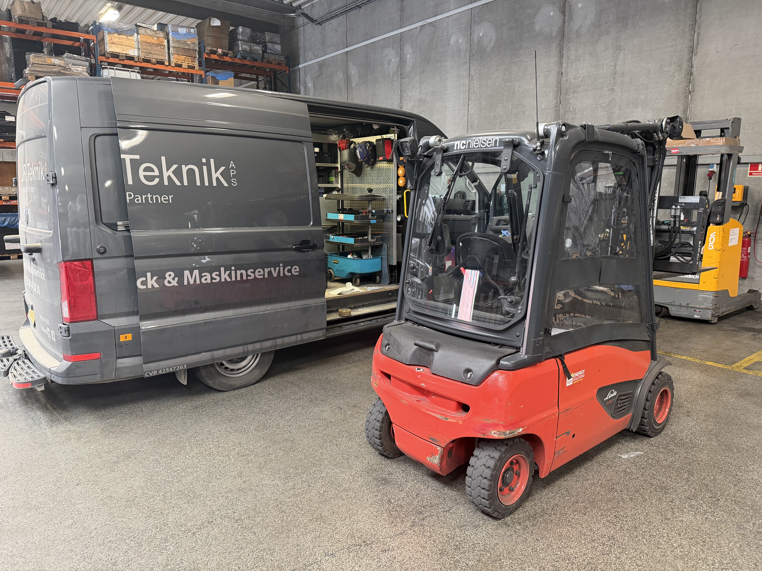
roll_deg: -0.2
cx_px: 381
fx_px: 528
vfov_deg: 56.8
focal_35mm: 24
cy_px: 286
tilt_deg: -9.7
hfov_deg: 71.6
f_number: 1.78
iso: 400
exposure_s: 1/60
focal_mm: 6.76
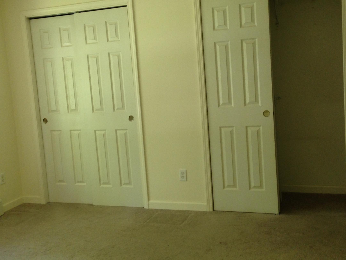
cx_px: 166
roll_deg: +5.7
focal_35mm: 46
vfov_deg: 31.5
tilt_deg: -6.0
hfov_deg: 41.2
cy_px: 116
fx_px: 460
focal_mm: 4.12
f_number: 2.4
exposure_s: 1/20
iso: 80
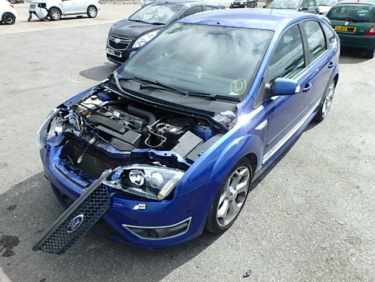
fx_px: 271
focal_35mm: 25
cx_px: 188
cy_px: 141
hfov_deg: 69.4
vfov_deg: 54.9
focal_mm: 4.5
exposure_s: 1/640
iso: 125
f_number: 4.1
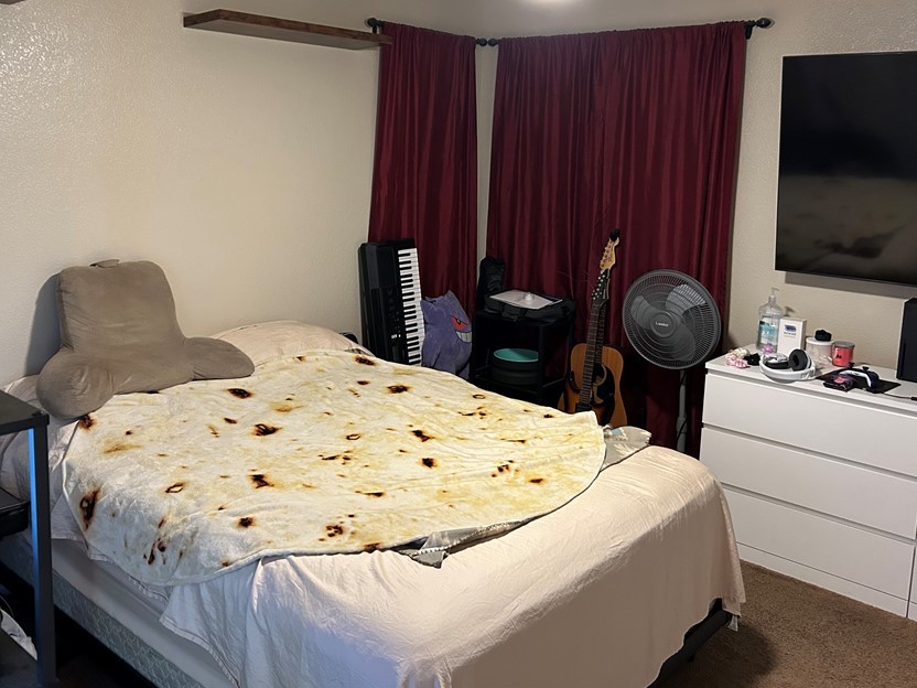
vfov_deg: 43.9
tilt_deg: -8.0
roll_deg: -0.8
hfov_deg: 56.8
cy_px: 266
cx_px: 432
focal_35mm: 32
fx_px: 848
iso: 400
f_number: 1.5
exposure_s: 1/60
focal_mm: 5.7
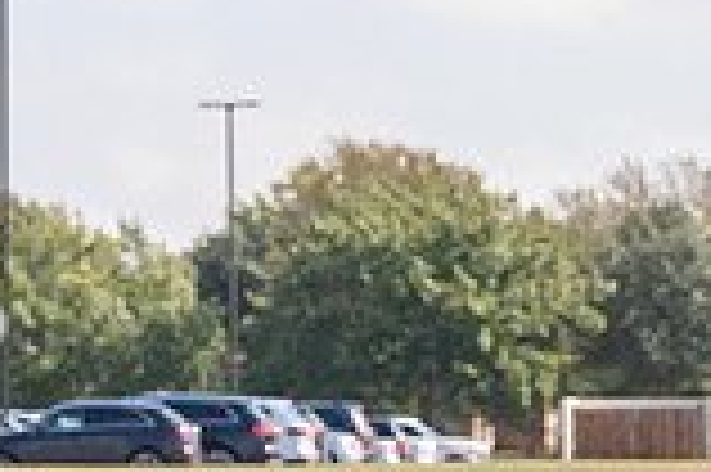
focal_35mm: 272
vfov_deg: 5.0
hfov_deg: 7.5
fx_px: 5366
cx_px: 778
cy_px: 587
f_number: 3.5
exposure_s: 1/500
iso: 100
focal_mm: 74
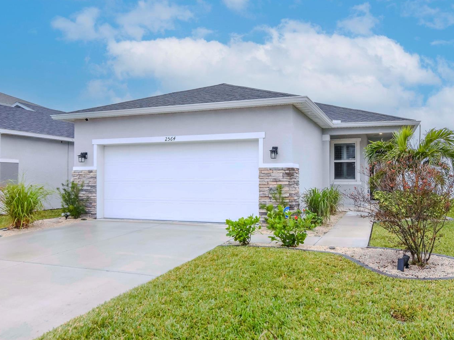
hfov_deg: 65.1
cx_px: 256
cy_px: 168
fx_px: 354
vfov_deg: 51.3
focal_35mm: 27
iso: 800
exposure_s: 1/800
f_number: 10
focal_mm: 16
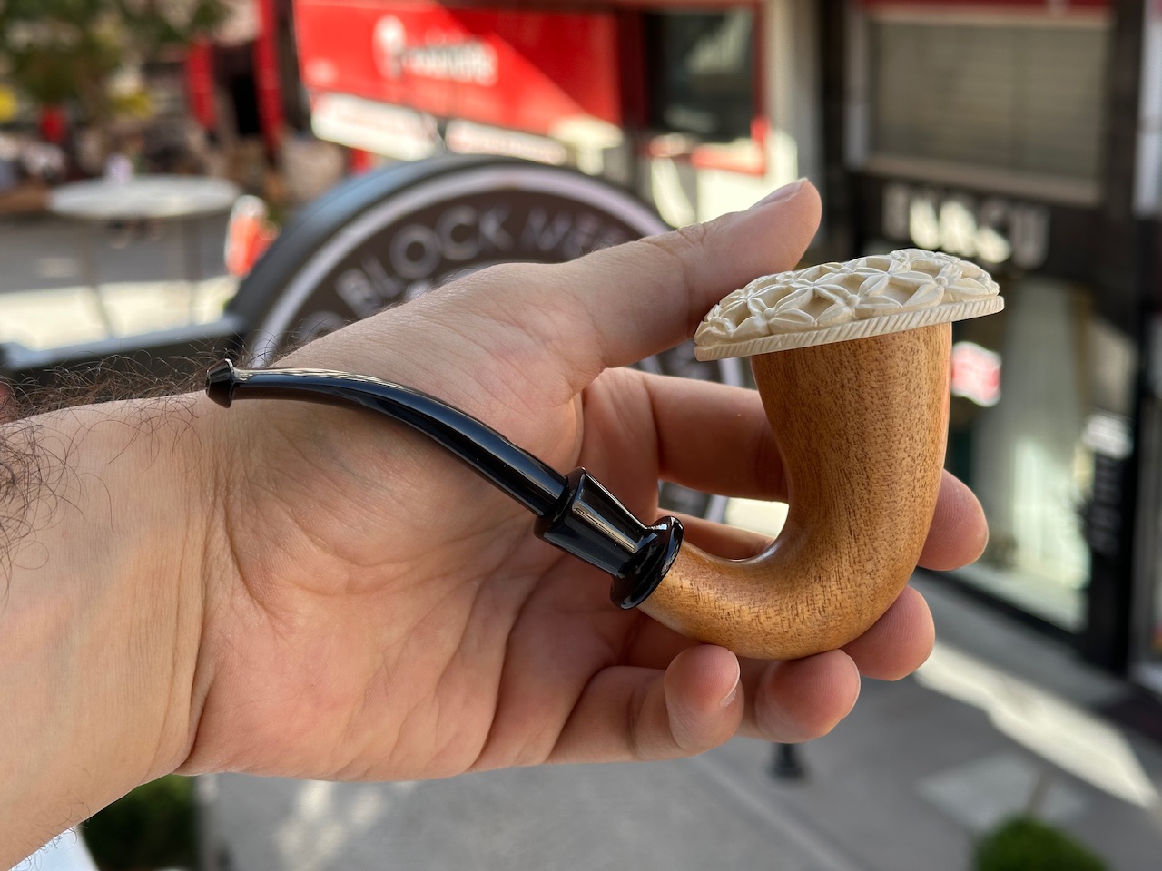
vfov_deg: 30.3
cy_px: 436
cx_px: 581
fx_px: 1611
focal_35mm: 48
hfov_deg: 39.7
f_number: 1.78
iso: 64
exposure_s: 1/460
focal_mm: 6.86
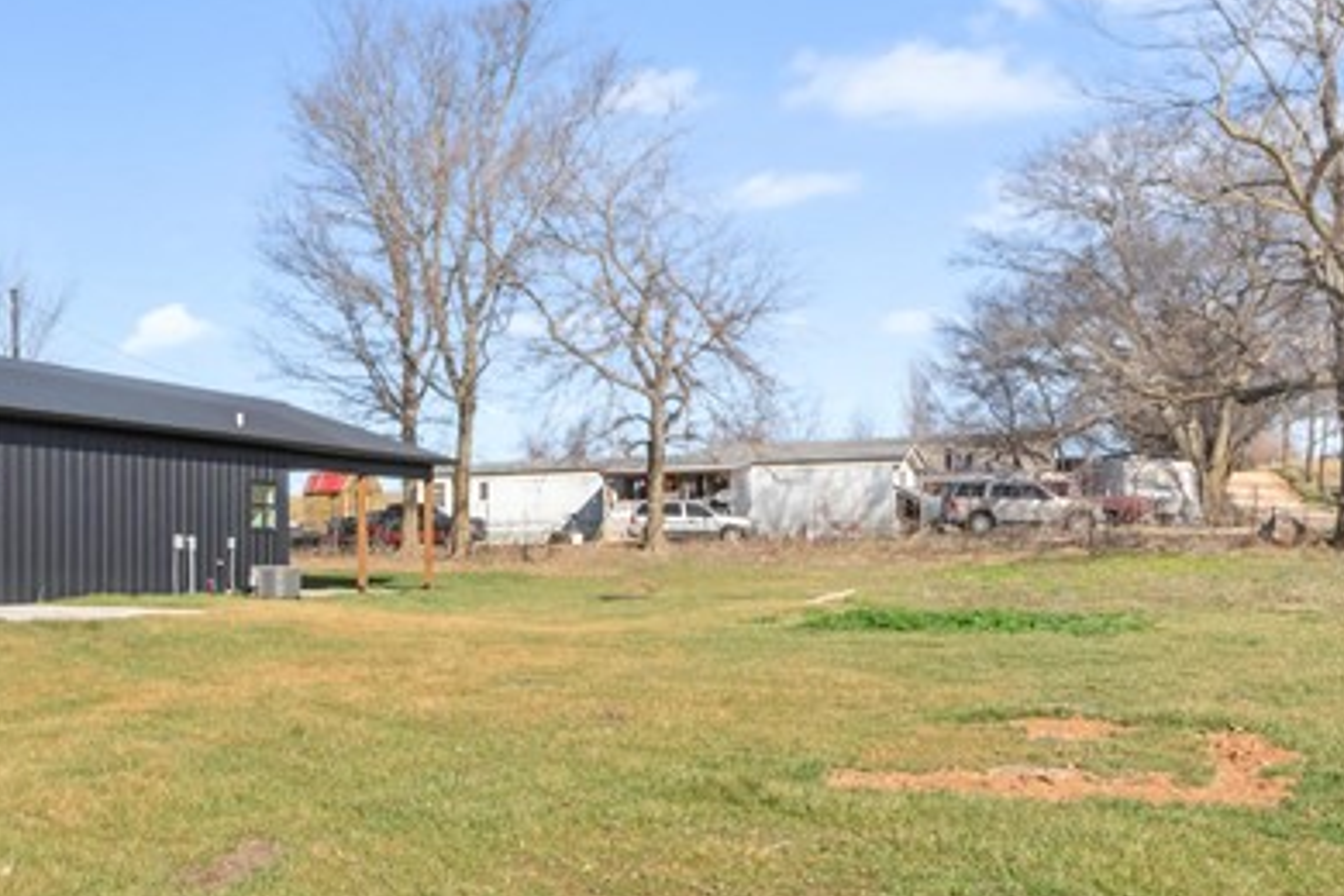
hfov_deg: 47.4
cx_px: 307
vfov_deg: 34.0
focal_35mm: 39
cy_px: 558
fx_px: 1456
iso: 250
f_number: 9
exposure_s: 1/125
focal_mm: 14
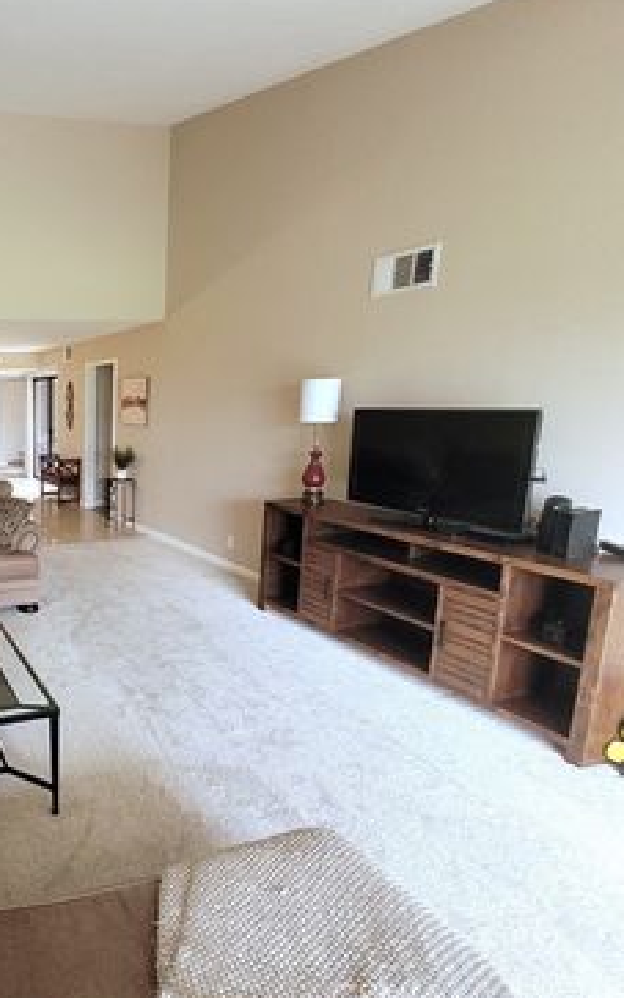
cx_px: -30
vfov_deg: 88.0
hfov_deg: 48.3
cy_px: 499
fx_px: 517
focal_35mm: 19
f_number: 2.2
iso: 320
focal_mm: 1.74
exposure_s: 1/60
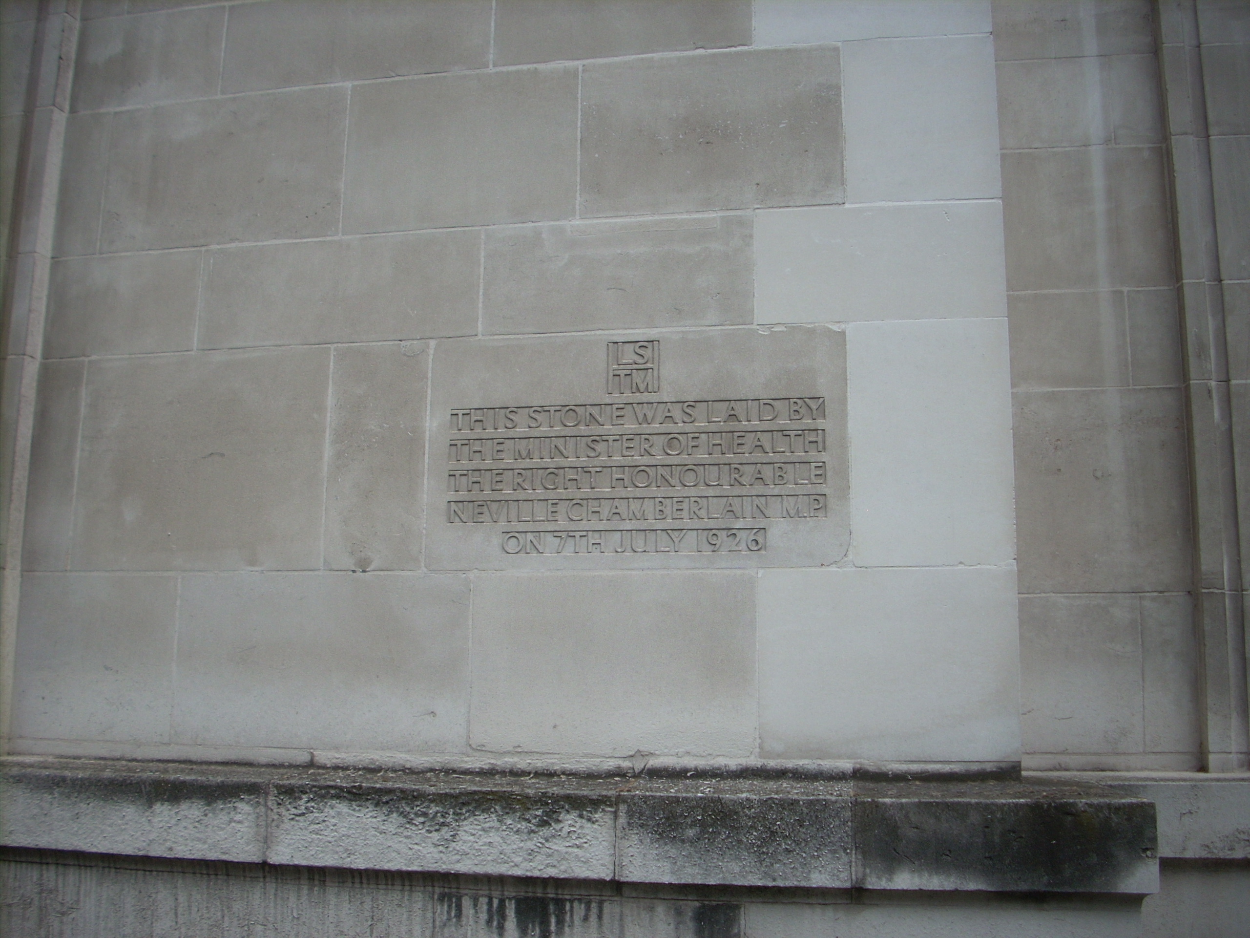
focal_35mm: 37
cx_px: 625
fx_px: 1336
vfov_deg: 38.7
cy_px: 469
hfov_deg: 50.1
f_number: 2.8
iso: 64
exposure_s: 1/261
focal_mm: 6.2
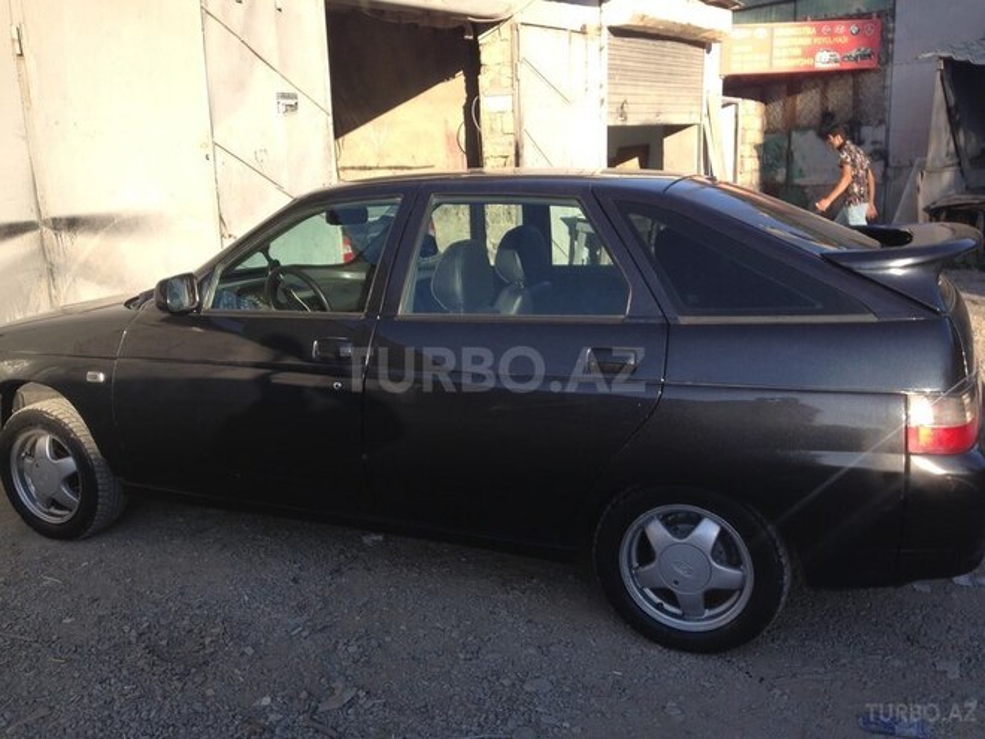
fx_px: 939
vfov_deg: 42.9
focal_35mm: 33
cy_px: 370
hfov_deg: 55.4
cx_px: 492
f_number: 2.4
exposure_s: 1/570
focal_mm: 4.12
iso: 50
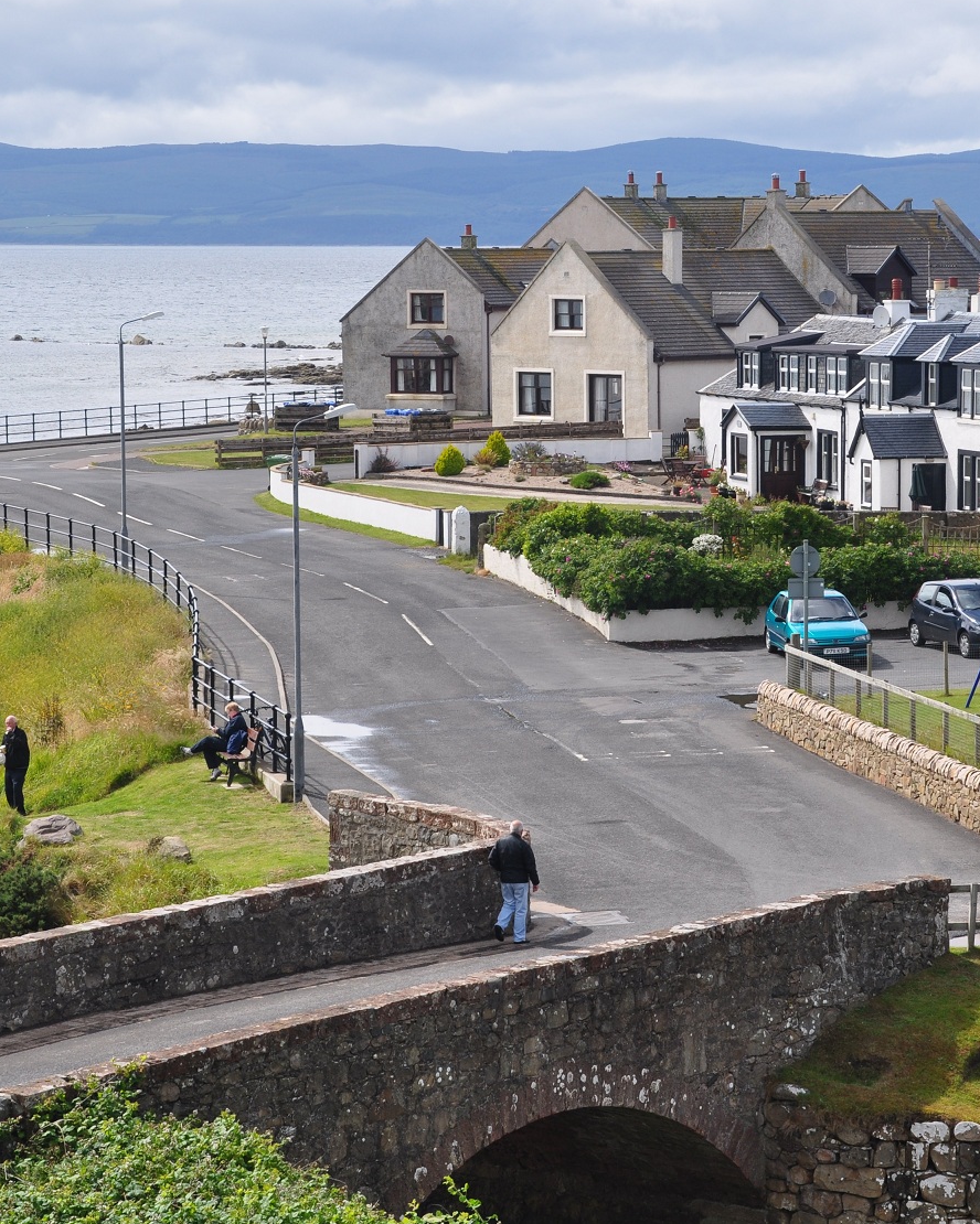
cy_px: 597
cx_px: 609
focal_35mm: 113
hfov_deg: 13.6
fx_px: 4097
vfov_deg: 17.0
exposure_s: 1/320
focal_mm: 52
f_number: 10
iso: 200
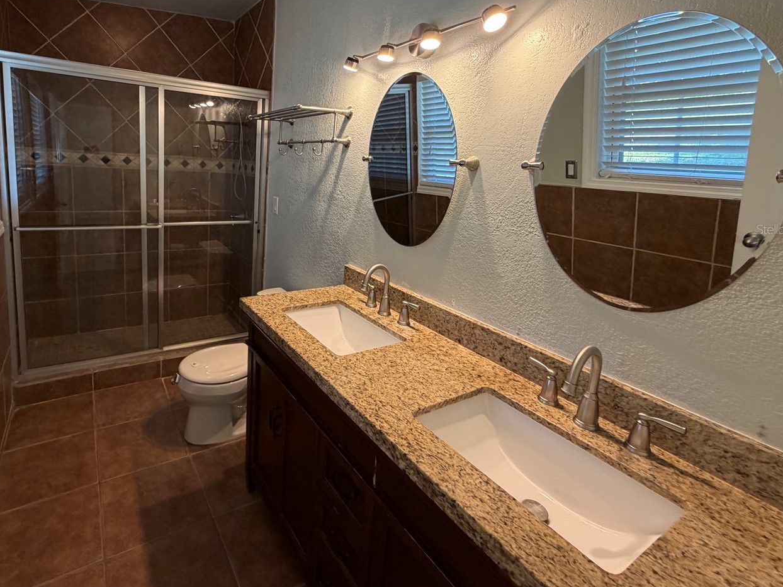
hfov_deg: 86.6
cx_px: 312
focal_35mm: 18
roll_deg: -3.2
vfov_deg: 70.7
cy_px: 229
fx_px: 407
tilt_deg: -10.7
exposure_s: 1/120
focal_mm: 2.22
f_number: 2.2
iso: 320
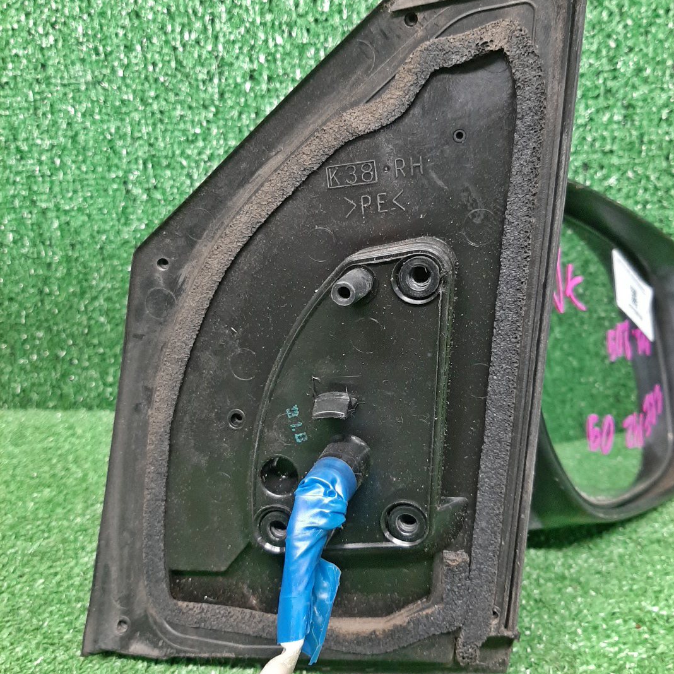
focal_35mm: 31
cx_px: 340
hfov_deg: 52.5
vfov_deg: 52.5
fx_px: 683
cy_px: 329
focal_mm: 3.93
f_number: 1.7
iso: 192
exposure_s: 1/50
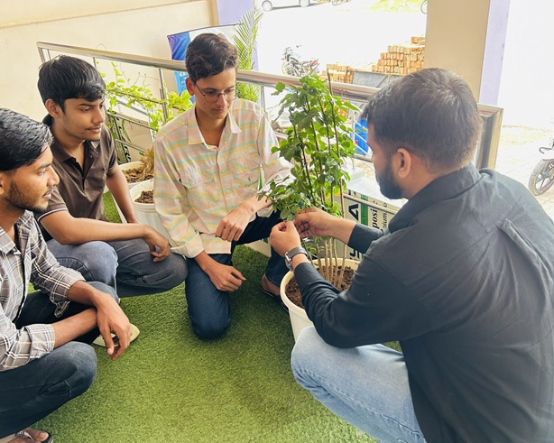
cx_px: 262
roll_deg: +6.9
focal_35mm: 31
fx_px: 508
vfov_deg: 47.1
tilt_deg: -28.4
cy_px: 236
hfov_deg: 57.2
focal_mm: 5.7
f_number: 1.5
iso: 80
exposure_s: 1/121
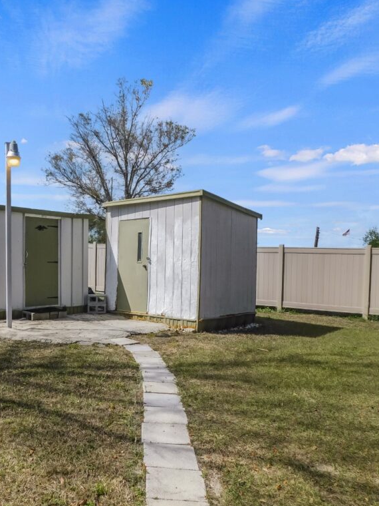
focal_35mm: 31
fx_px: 453
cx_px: 108
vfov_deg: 58.4
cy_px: 254
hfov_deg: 44.3
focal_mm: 4
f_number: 6
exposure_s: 1/500
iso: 125
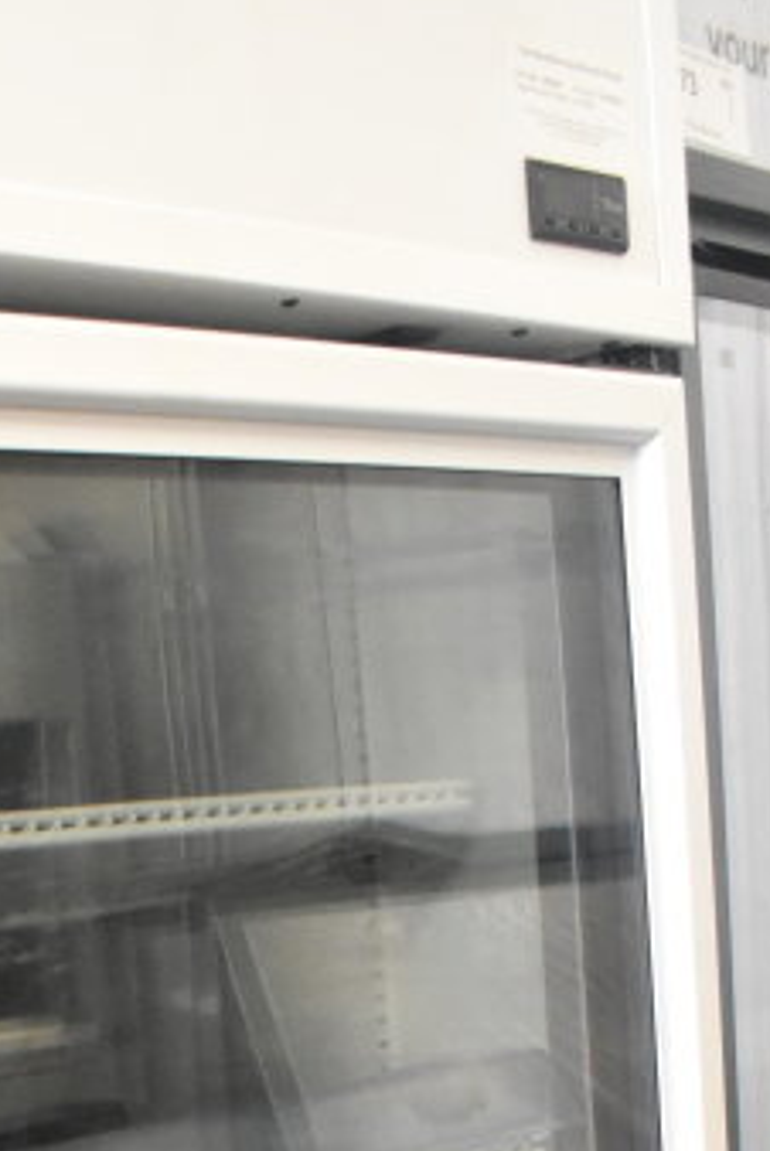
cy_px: 1517
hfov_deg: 18.0
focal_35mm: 73
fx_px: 2337
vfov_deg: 24.1
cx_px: -78
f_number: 6.3
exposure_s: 1/160
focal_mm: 18
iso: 6400
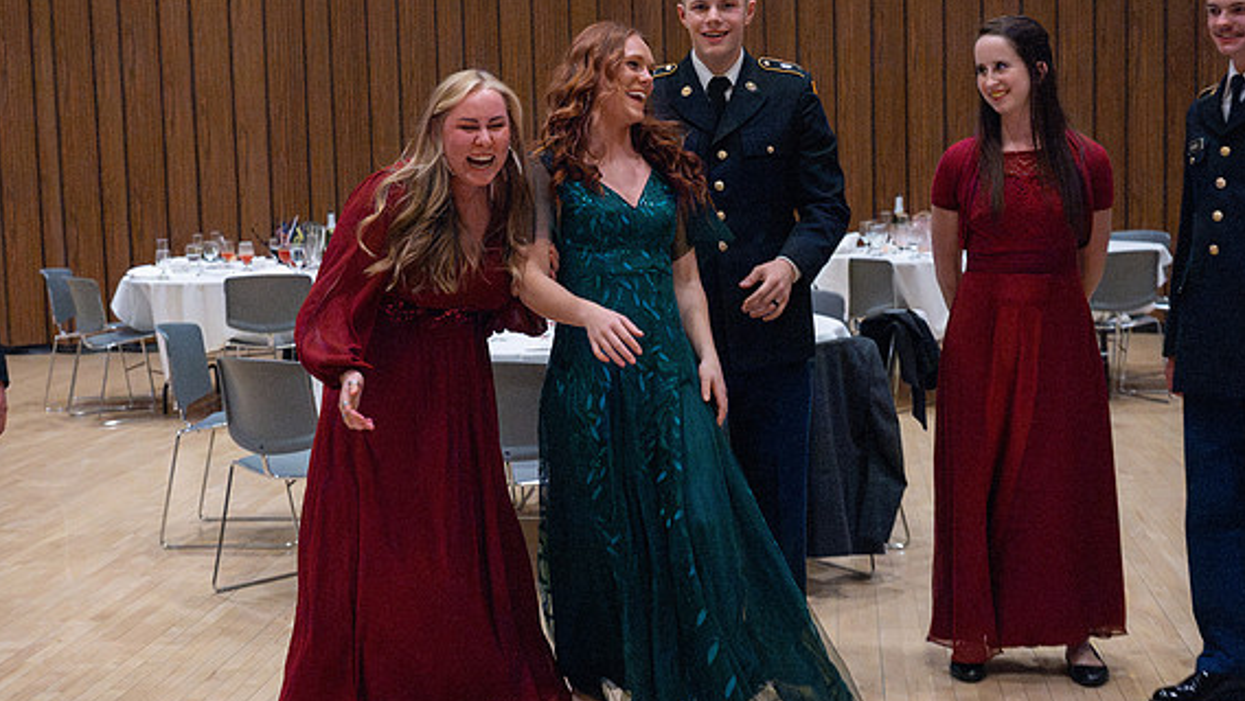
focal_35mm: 51
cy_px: 363
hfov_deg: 40.5
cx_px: 522
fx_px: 1684
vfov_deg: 23.5
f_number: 3.5
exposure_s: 1/400
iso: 20000
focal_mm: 39
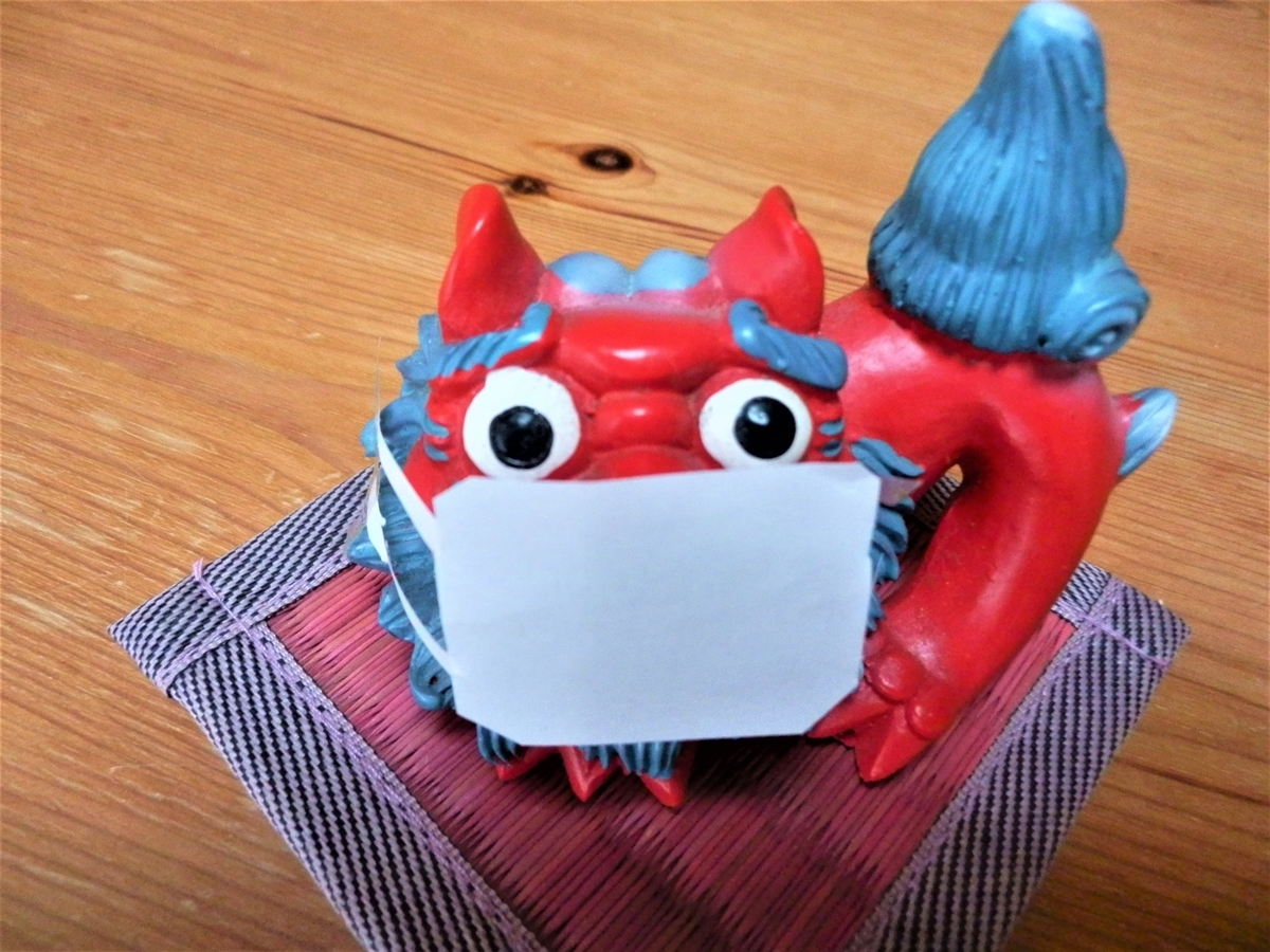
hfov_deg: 71.6
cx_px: 635
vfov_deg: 56.8
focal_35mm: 24
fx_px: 881
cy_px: 476
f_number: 3
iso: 800
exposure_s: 1/50
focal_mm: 4.2
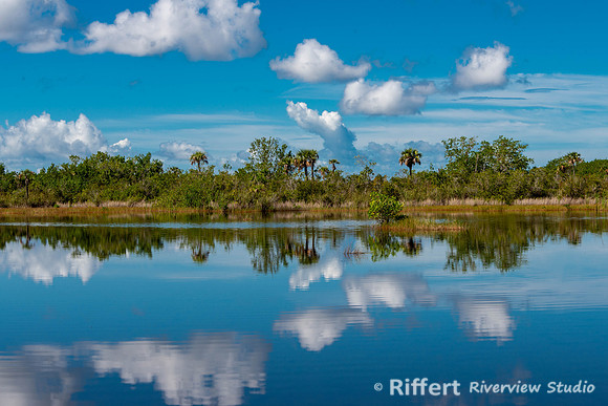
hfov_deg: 27.4
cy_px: 203
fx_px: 1246
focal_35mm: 74
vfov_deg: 18.5
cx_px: 304
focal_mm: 72
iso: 100
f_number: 11
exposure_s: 1/160
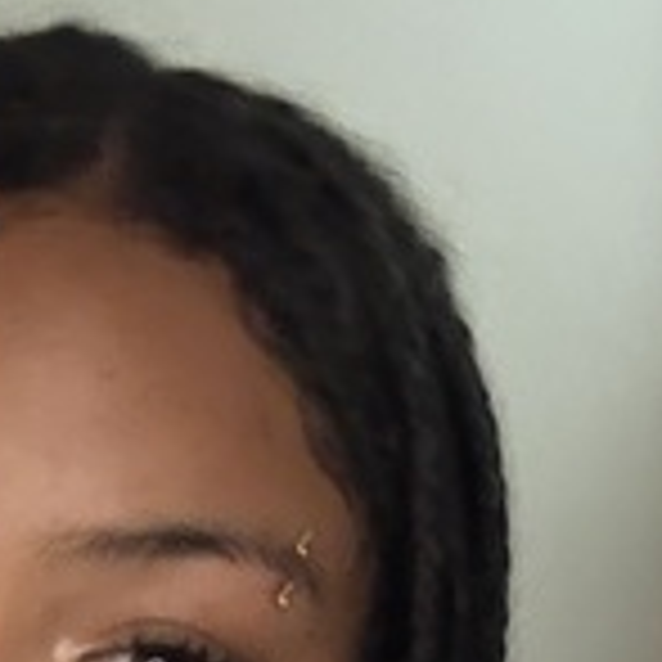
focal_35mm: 69
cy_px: 1090
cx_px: 56
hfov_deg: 24.2
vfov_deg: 20.1
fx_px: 1493
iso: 640
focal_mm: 2.69
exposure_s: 1/17
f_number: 1.9
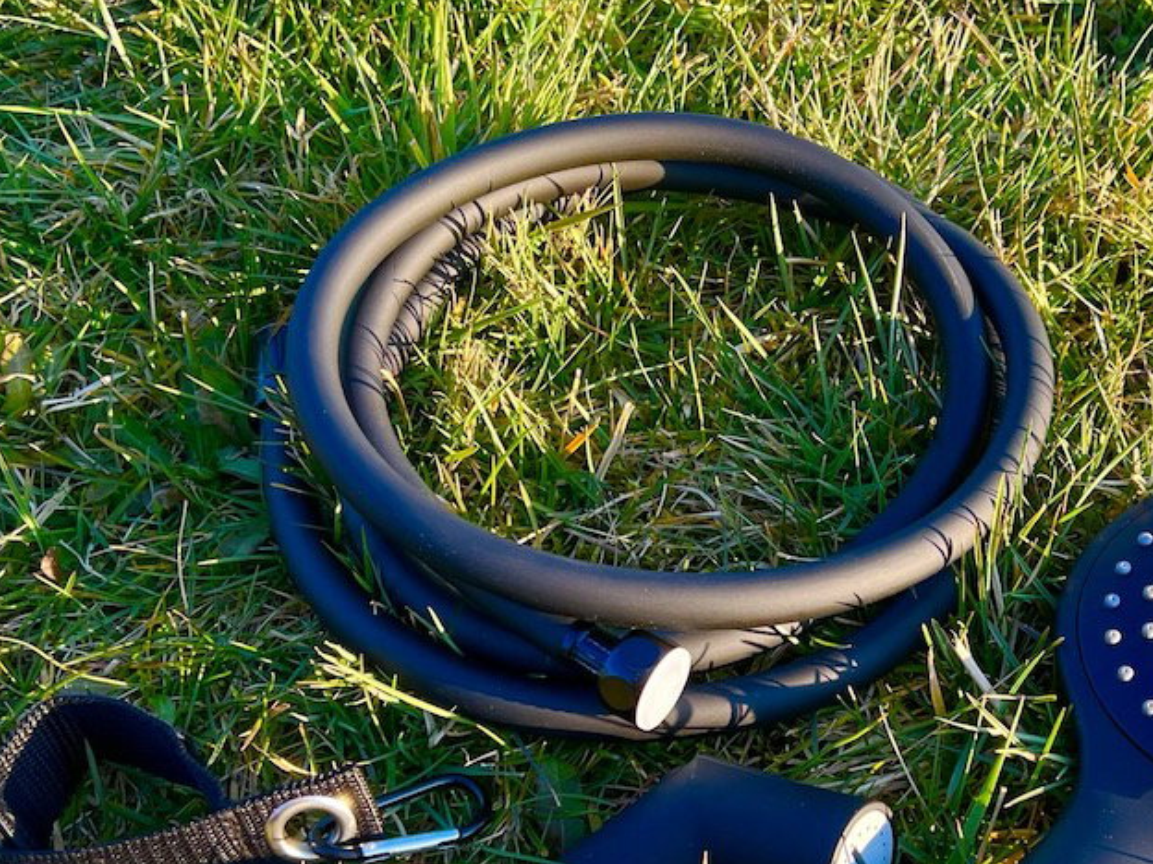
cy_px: 606
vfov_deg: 28.8
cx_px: 802
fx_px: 1665
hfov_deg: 37.6
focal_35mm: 50
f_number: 1.5
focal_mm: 5.7
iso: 50
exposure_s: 1/401
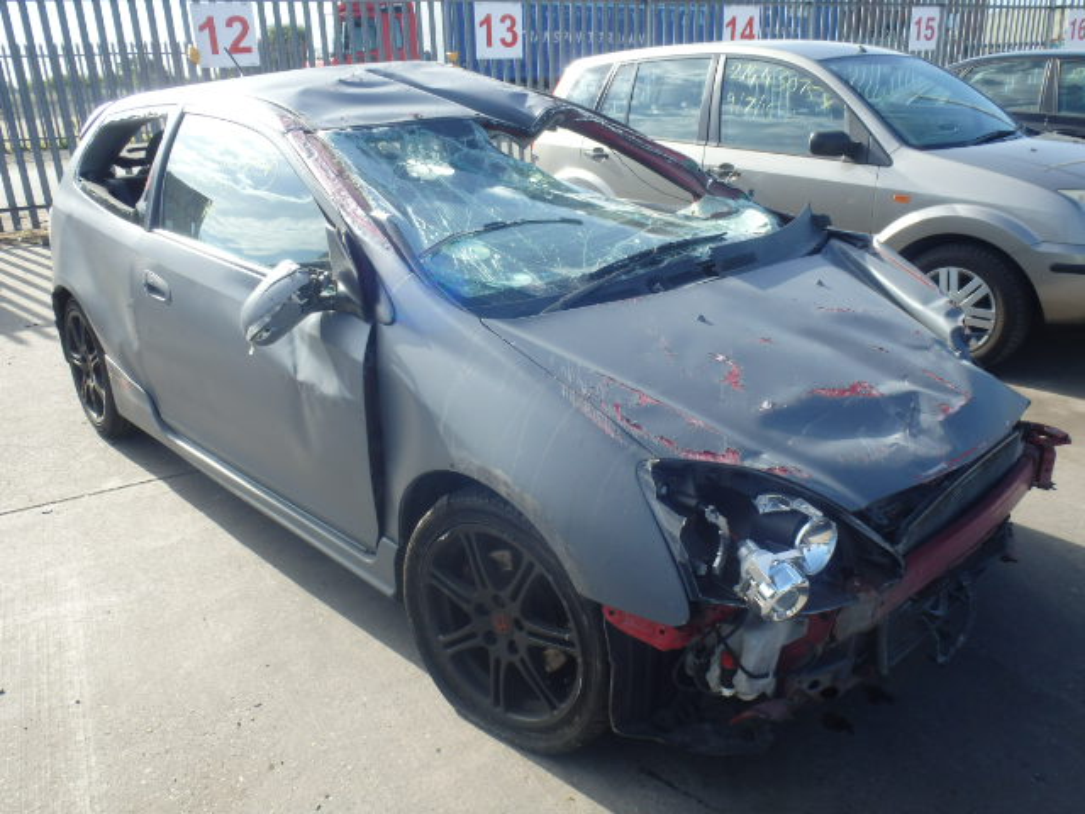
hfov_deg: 63.4
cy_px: 407
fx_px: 878
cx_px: 542
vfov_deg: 49.7
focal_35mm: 28
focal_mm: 5
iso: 125
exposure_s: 1/320
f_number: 3.9
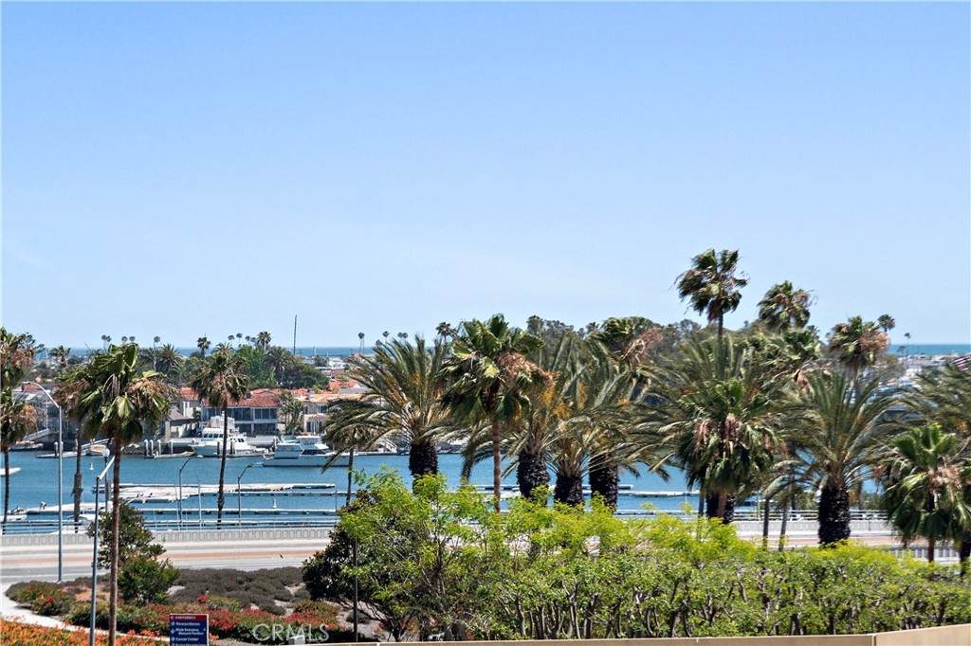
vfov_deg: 11.4
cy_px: 323
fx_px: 3235
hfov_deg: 17.1
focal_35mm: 120
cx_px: 486
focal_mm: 120
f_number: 7.1
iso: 160
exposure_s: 1/500
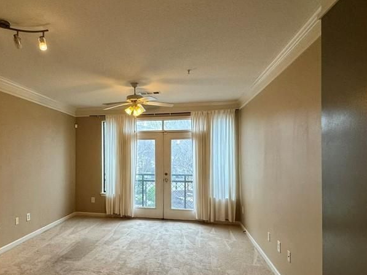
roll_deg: +0.2
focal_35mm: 24
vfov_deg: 56.7
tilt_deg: -0.4
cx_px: 130
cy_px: 155
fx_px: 254
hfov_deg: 70.0
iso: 200
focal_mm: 2.22
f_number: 2.2
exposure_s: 1/120
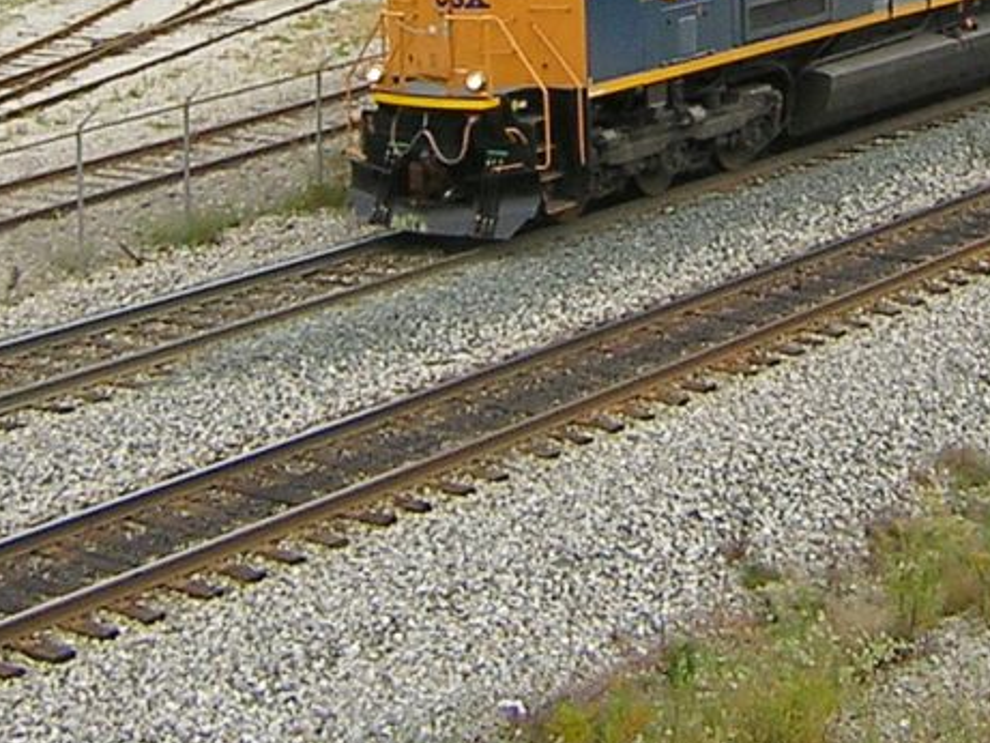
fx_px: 2289
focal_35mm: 80
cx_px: 1011
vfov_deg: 17.8
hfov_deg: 23.3
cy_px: -67
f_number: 5.2
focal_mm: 4.7
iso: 100
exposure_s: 1/217
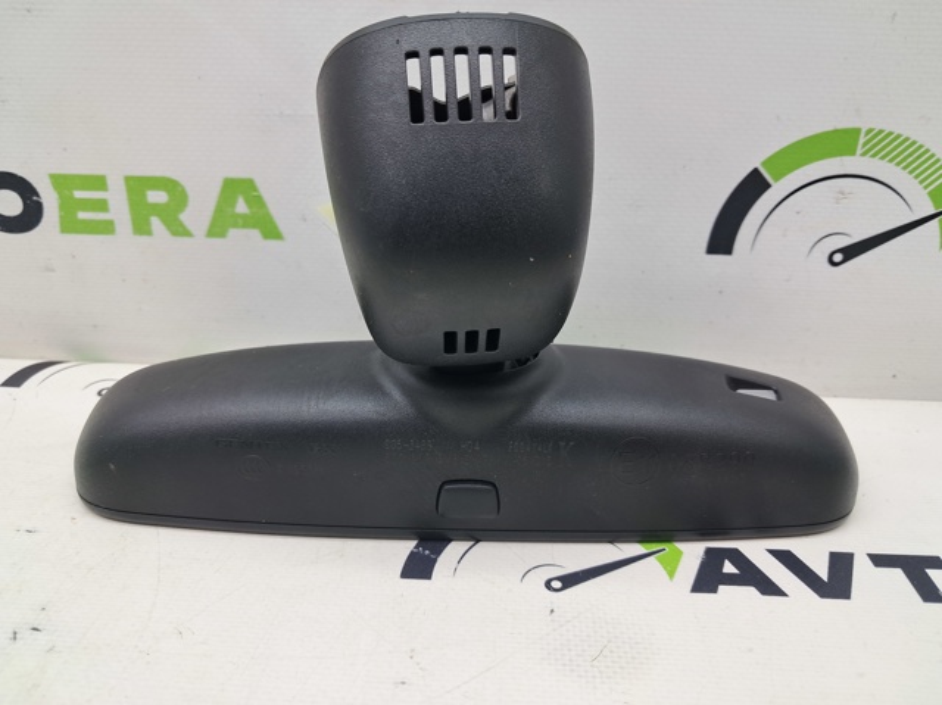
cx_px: 471
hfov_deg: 65.4
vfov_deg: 51.3
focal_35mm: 27
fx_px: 734
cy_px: 352
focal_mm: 4
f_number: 1.8
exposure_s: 1/50
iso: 50
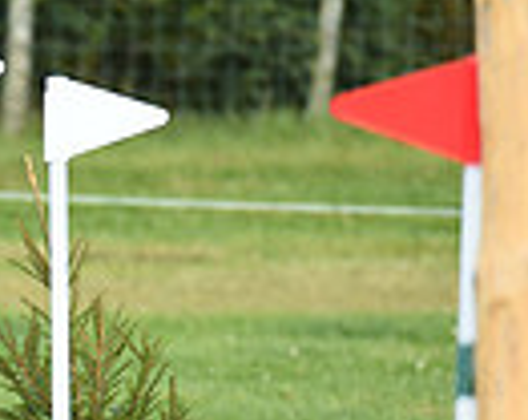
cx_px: -584
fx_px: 25972
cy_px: 242
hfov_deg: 1.2
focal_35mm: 1667
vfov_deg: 0.9
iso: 800
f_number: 5.6
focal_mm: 400
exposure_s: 1/1250
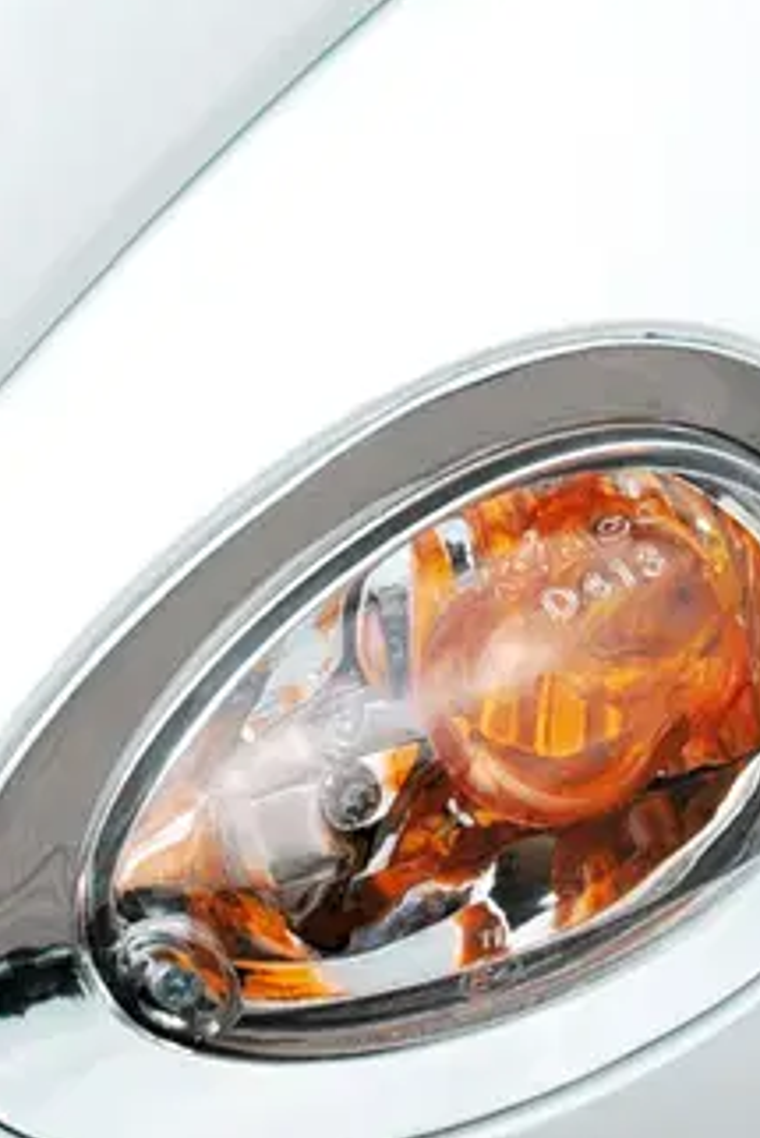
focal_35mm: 162
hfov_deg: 8.5
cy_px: 300
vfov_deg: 12.7
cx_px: 152
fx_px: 5120
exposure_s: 1/500
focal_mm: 29
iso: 200
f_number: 11
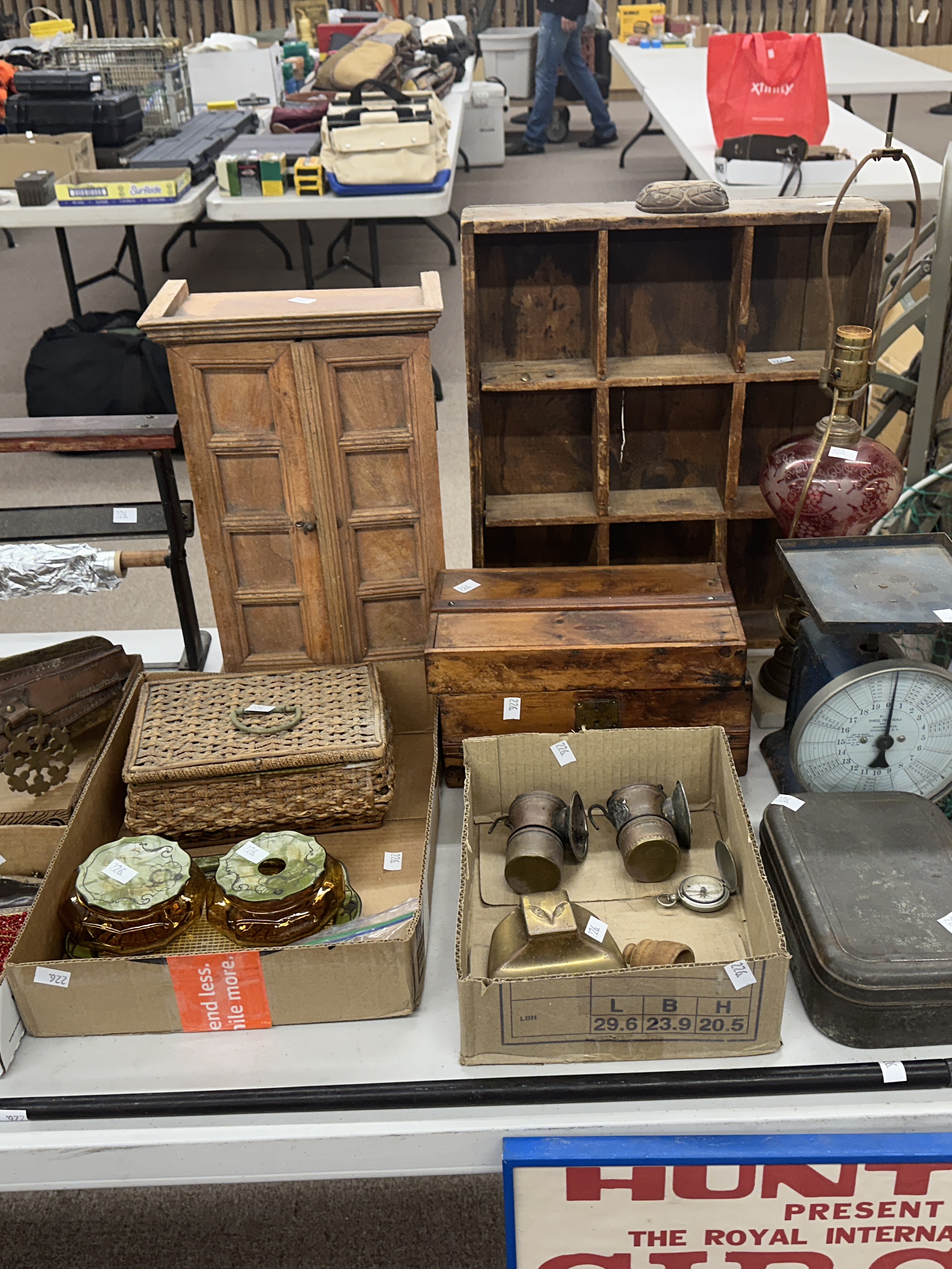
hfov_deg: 42.9
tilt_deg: -30.6
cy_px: 654
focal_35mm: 33
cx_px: 517
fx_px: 1210
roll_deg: +2.3
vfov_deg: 55.3
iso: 160
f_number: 1.78
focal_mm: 6.86
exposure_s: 1/120
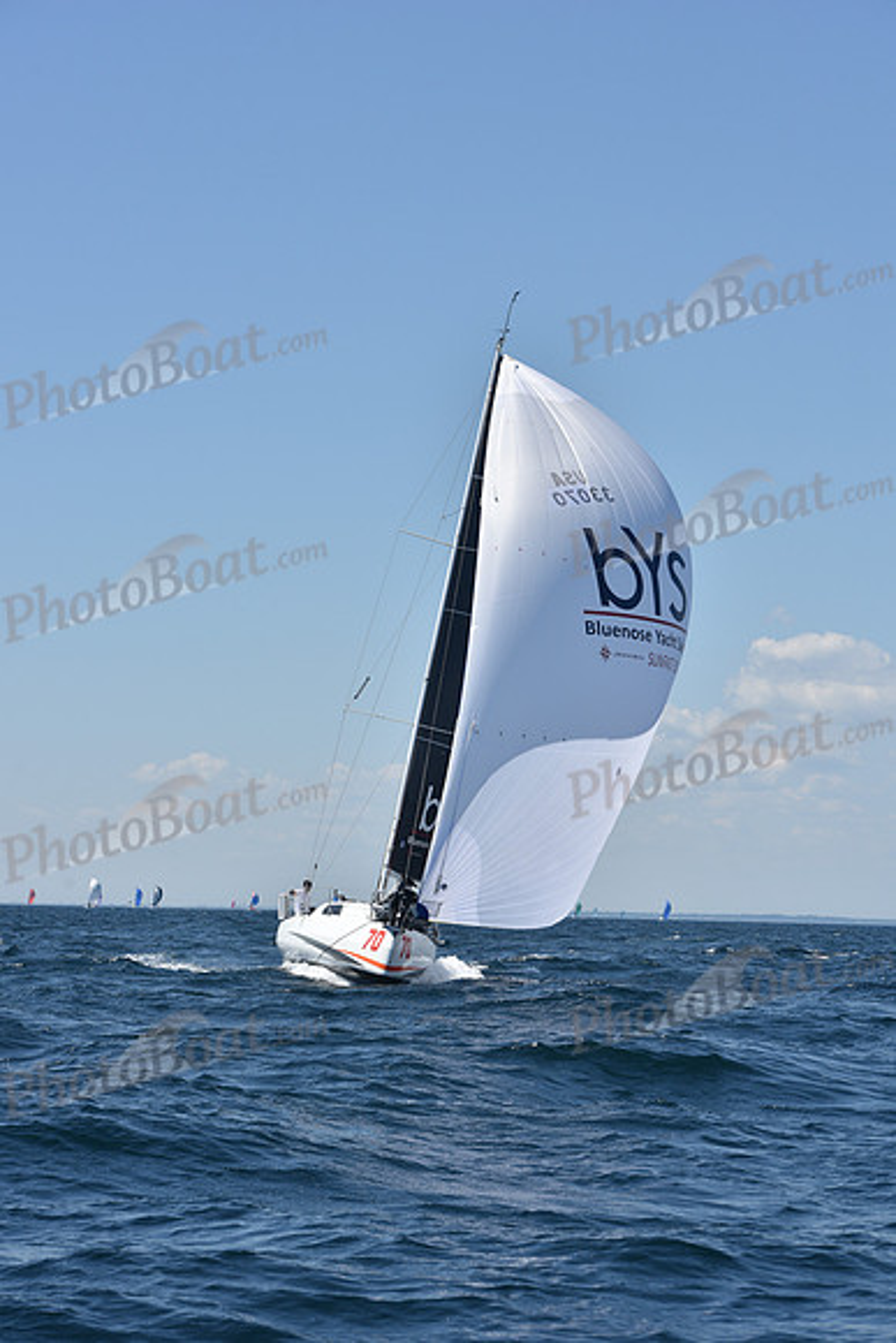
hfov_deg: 14.9
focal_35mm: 92
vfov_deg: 22.1
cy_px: 672
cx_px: 448
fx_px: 3432
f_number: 8
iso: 200
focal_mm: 92
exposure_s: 1/1000
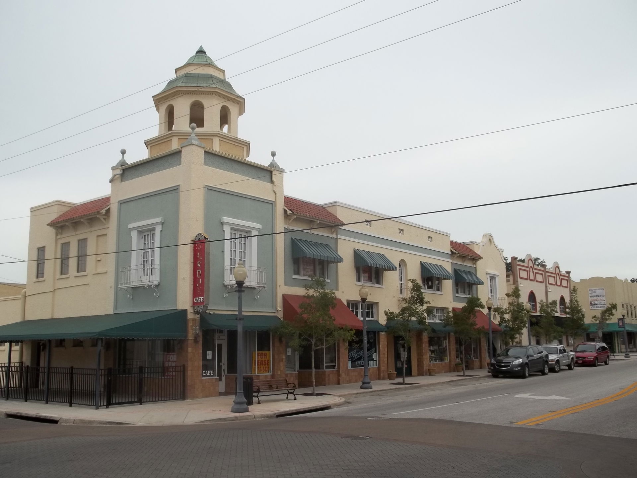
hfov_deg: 55.4
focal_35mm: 33
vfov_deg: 42.9
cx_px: 318
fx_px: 607
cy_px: 239
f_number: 3.3
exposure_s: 1/320
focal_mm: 5.9
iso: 64
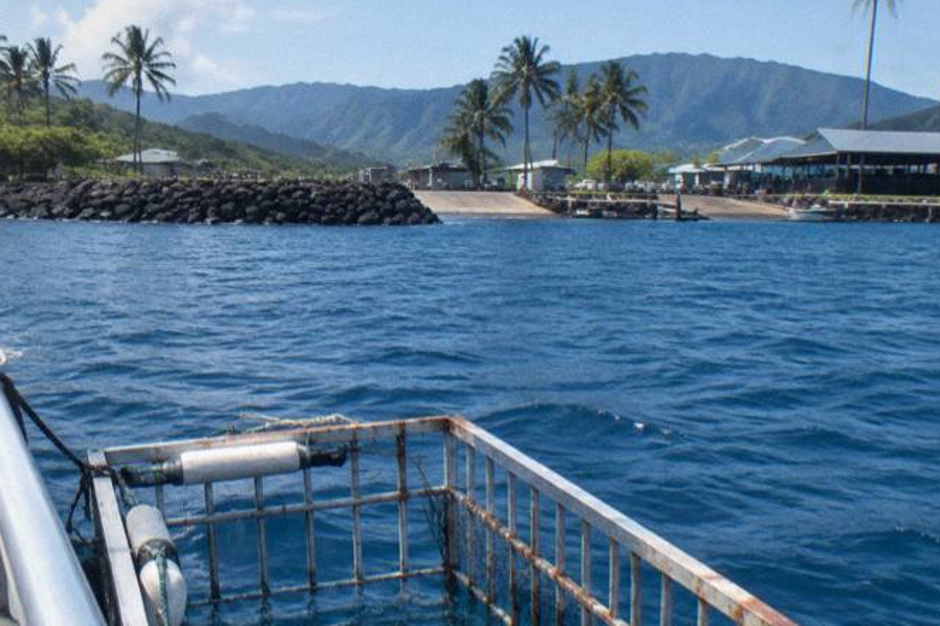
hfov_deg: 28.4
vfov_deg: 19.1
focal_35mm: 71
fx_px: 1853
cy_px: 463
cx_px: 513
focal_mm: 47
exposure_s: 1/400
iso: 400
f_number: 9
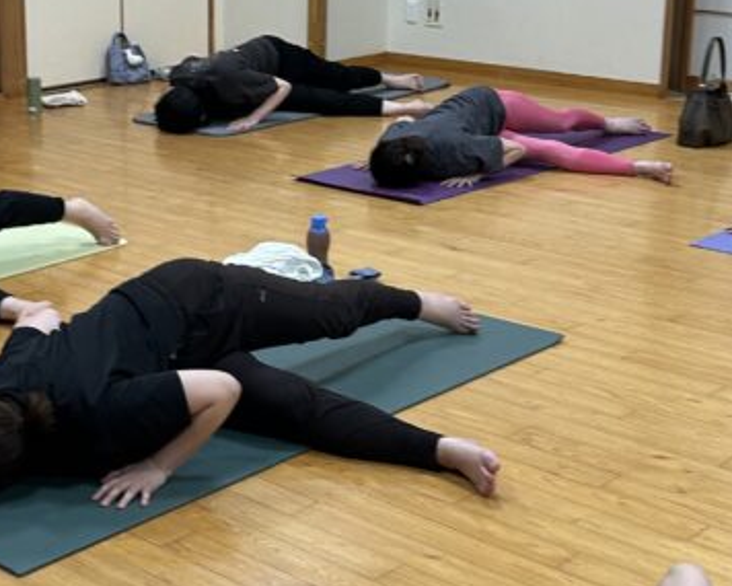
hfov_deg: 25.8
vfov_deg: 21.0
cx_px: 210
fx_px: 1582
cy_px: 236
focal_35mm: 73
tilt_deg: -13.4
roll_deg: +1.6
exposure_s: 1/120
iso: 80
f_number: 1.5
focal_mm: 5.7
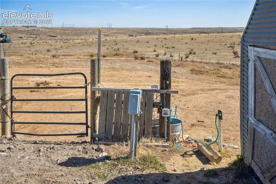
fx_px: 268
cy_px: 92
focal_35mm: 35
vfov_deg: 37.8
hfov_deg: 54.5
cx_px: 138
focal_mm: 35
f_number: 10
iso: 1250
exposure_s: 1/800
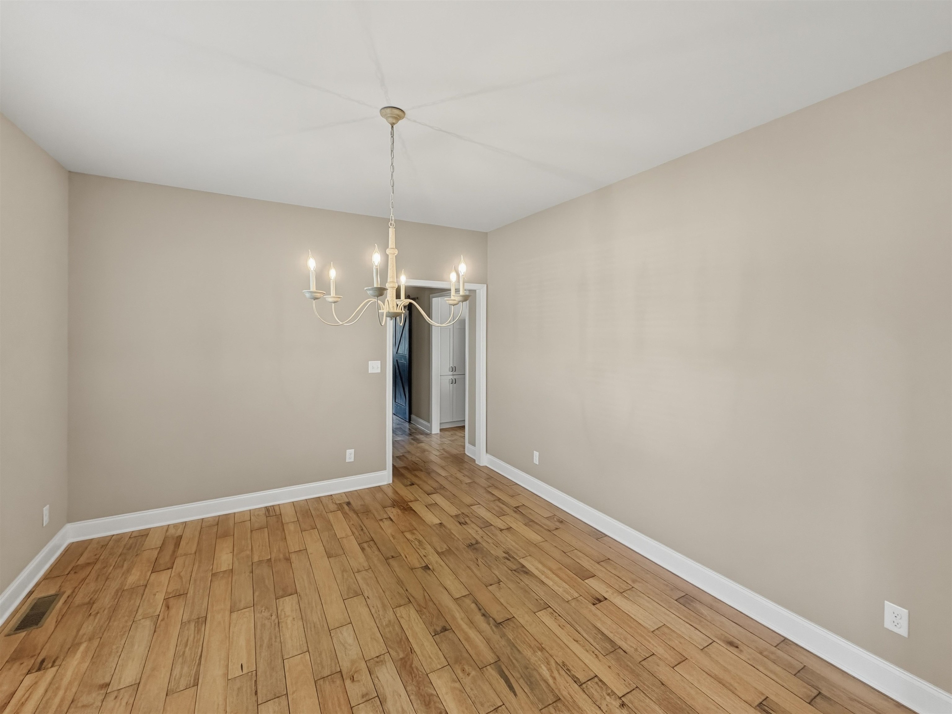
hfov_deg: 102.1
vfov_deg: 85.7
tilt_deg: -3.4
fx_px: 385
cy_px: 357
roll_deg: +0.2
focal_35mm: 14
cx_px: 476
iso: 160
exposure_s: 1/60
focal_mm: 2.2
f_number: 2.2
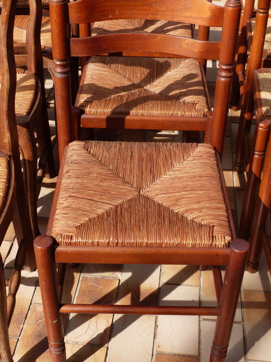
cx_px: 136
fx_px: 522
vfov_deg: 38.2
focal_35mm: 50
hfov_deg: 29.1
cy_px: 181
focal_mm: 9.1
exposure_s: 1/400
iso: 100
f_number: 4
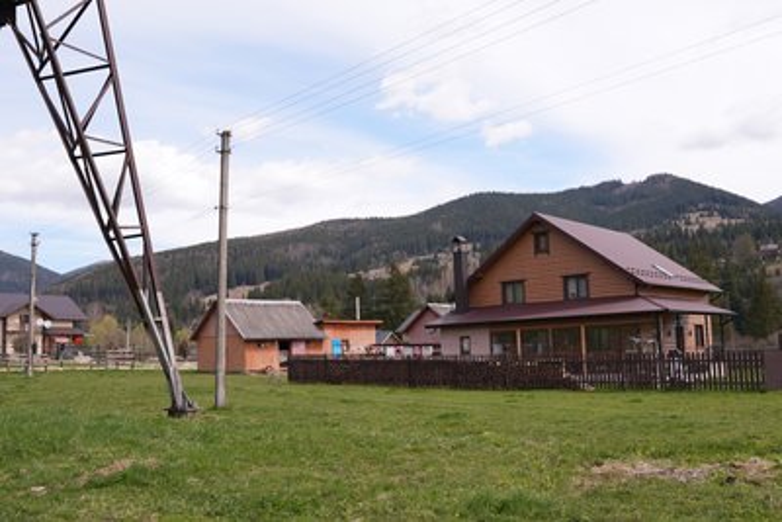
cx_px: 391
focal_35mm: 36
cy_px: 261
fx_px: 782
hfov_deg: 53.1
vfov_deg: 36.9
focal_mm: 24
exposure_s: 1/800
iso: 100
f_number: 3.5
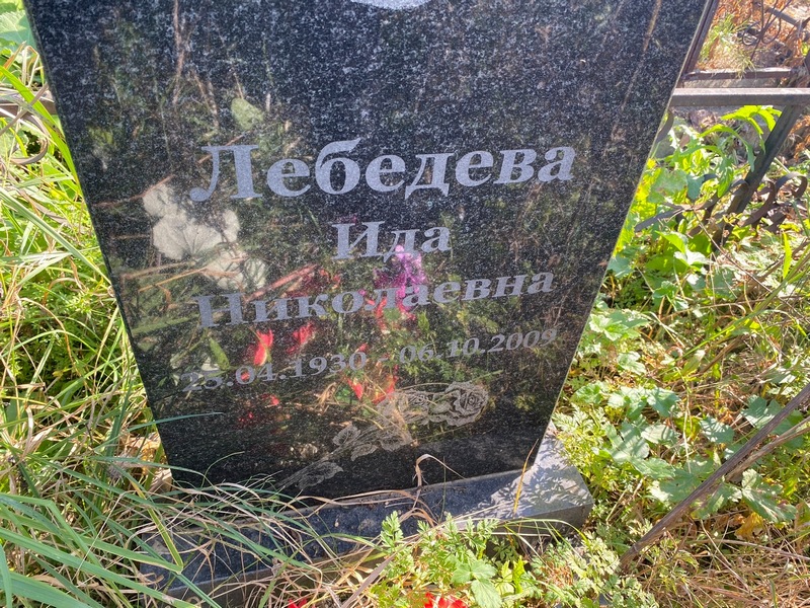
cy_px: 304
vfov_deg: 53.1
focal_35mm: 26
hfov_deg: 67.3
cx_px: 405
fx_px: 608
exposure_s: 1/169
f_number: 1.8
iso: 32
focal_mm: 4.25
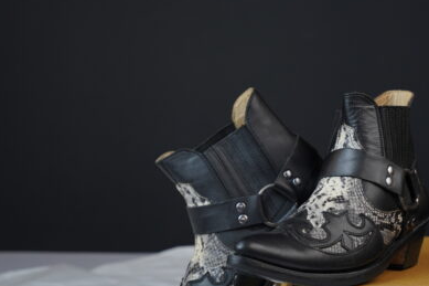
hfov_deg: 18.9
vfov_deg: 12.6
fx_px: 1286
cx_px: 291
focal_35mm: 108
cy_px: 205
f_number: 5.6
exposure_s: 1/200
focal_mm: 70
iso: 500
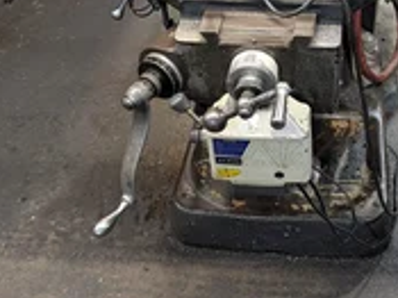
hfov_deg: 34.6
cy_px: 67
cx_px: 266
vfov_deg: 26.1
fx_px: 632
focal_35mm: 55
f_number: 1.68
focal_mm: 6.9
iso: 1000
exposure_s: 1/120
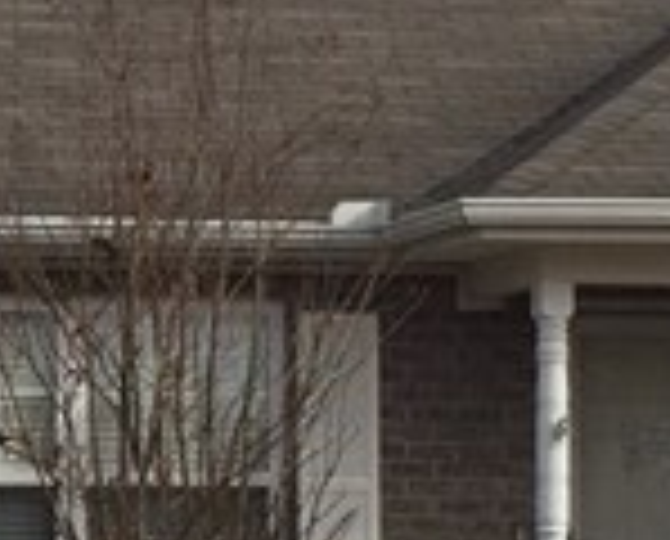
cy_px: 454
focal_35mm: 194
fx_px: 3857
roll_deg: -1.6
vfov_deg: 8.0
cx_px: -135
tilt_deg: +2.6
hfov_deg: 9.8
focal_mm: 4.15
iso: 32
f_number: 2.2
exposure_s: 1/2326
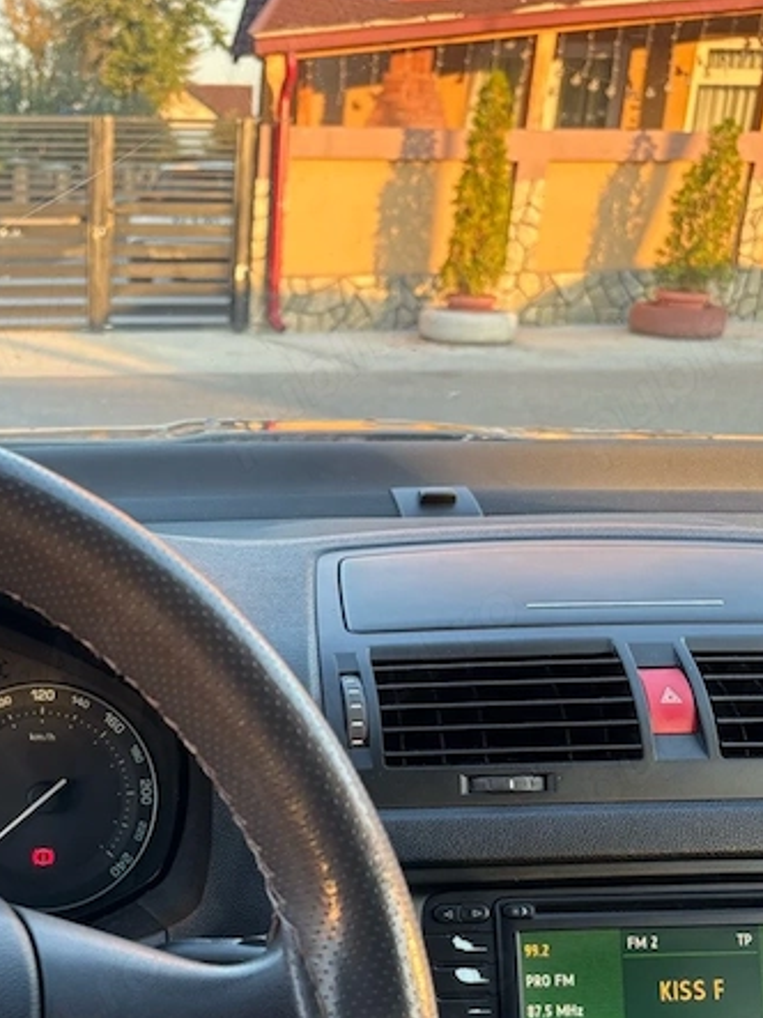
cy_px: 756
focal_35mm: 47
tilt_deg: -22.4
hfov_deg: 29.8
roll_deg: -0.4
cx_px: 103
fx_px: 1382
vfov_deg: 39.4
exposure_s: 1/102
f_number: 1.6
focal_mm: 5.96
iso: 125
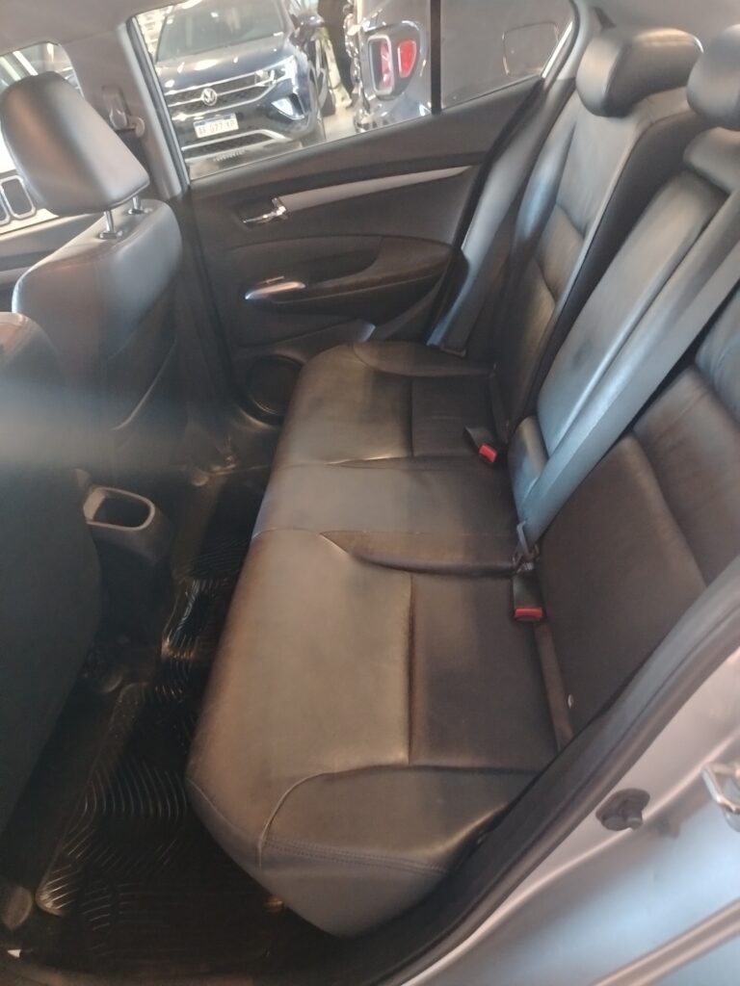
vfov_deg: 71.6
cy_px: 493
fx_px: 684
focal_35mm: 24
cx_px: 370
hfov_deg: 56.8
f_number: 1.75
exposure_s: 1/20
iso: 5844
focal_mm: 5.25
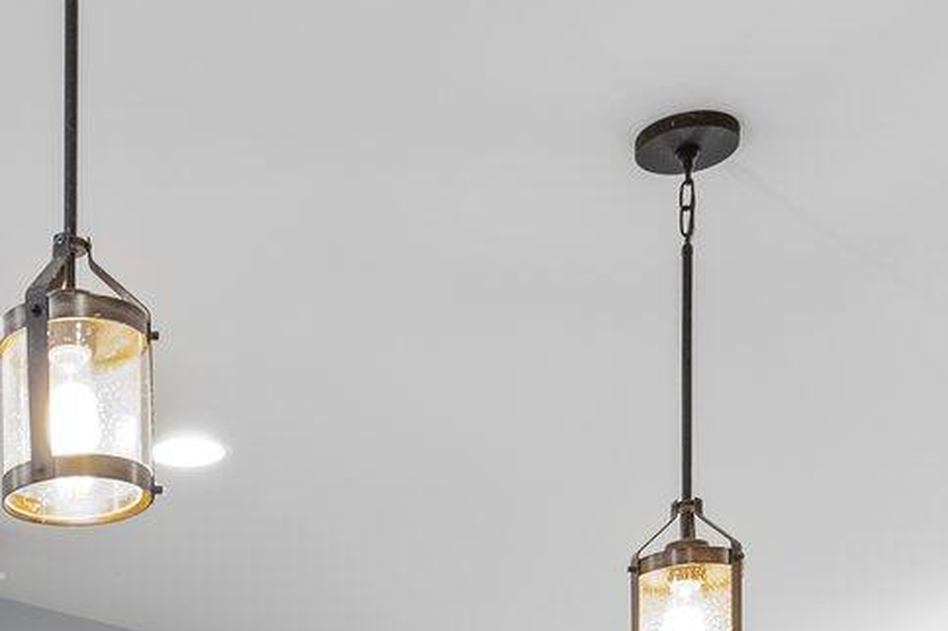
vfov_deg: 16.1
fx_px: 1895
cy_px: 1126
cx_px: -16
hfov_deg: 26.5
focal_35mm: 72
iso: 64
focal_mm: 17
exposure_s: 3.2
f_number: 9
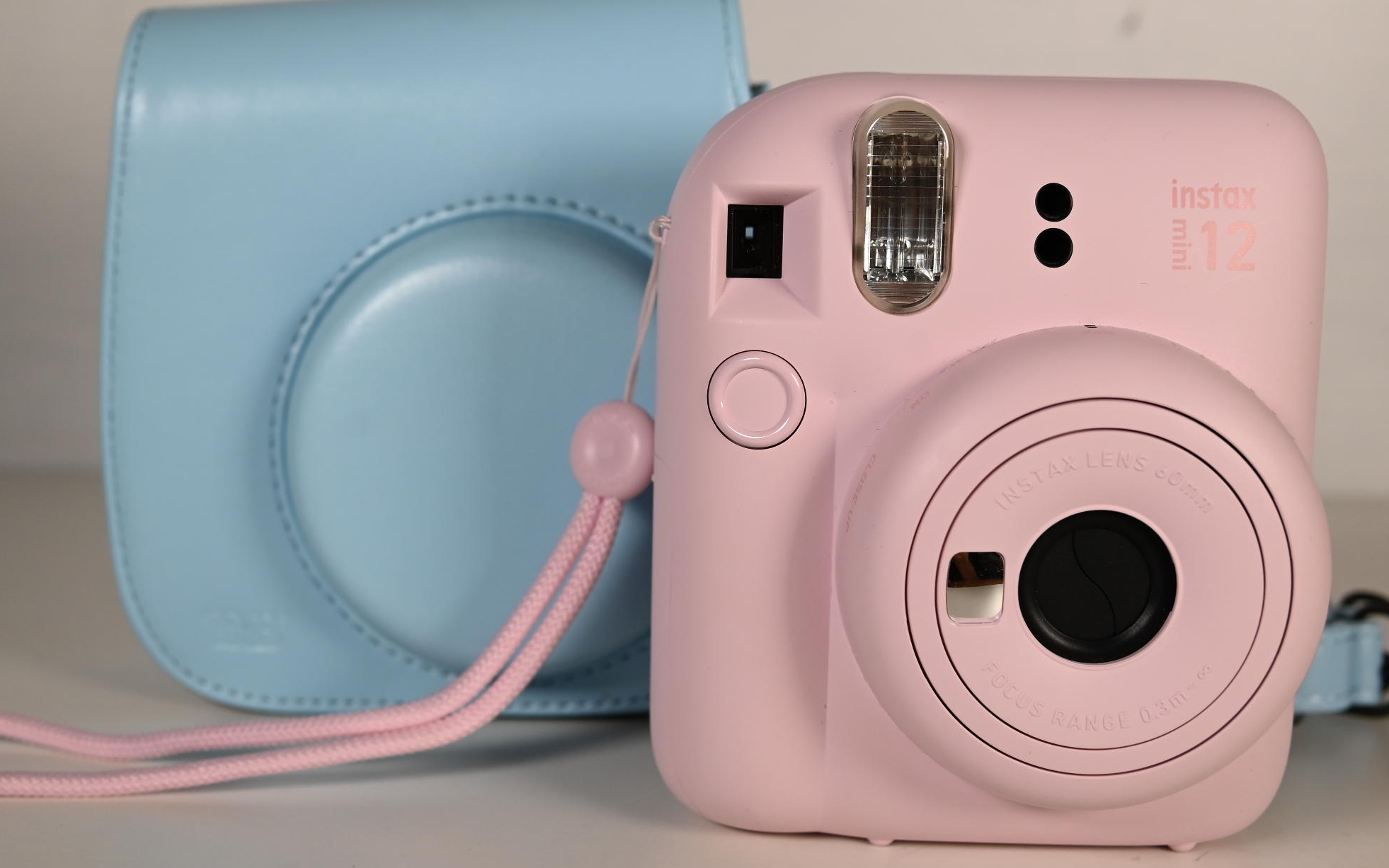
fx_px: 1741
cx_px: 693
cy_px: 430
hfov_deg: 43.5
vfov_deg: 28.0
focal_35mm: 46
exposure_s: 1/800
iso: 400
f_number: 5
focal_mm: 30
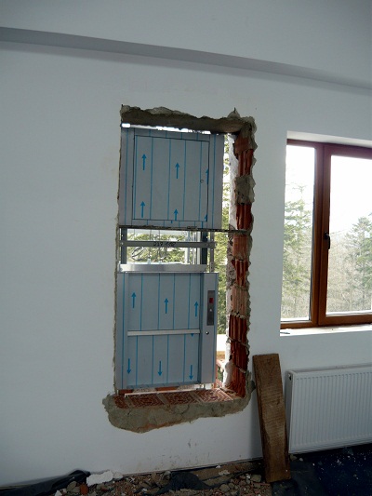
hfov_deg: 43.0
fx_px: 473
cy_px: 248
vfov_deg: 55.3
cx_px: 186
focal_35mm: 33
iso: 100
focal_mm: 5.5
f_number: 2.8
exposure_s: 1/60
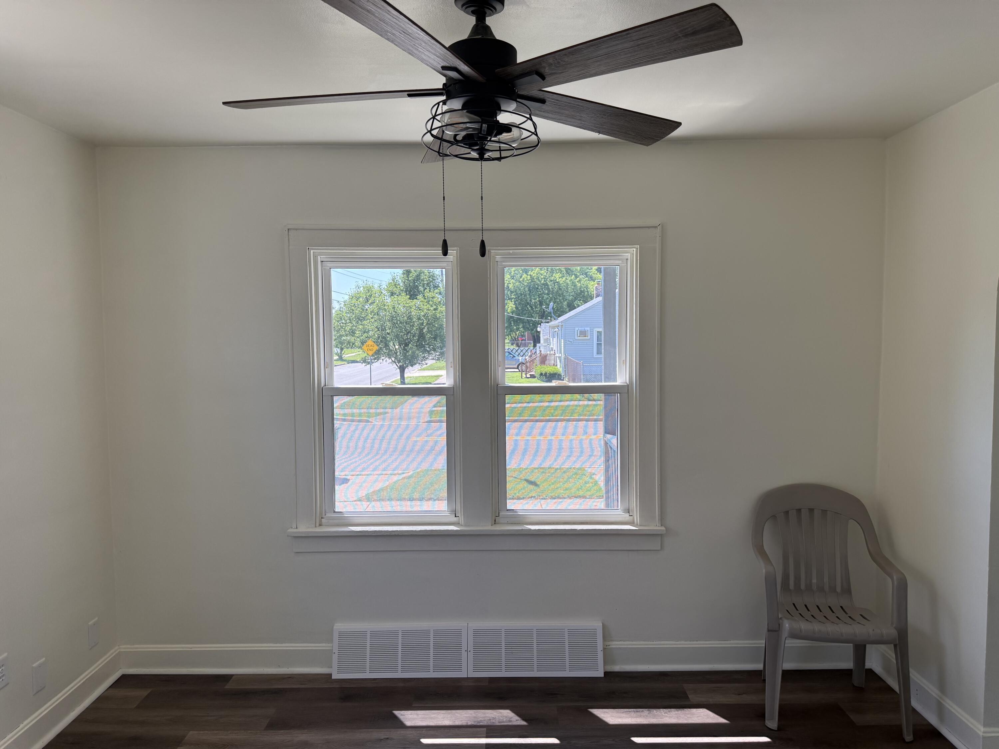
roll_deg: +0.3
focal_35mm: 24
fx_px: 693
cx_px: 500
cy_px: 374
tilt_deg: -3.7
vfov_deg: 56.8
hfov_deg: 71.6
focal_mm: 6.76
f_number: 1.78
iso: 100
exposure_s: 1/491
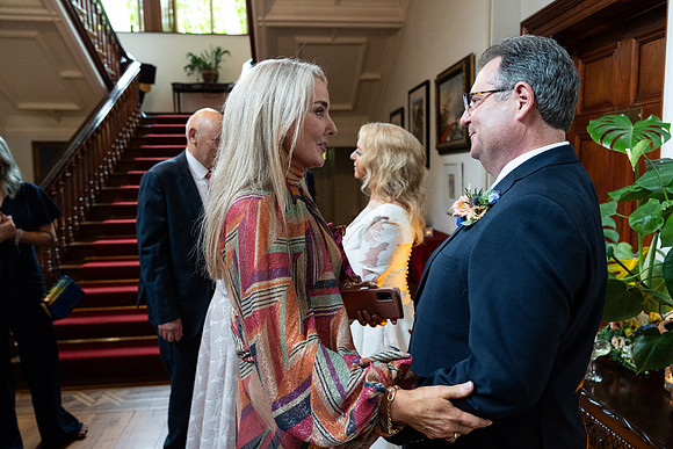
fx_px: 486
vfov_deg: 49.6
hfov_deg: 69.4
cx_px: 336
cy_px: 224
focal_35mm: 26
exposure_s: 1/200
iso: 5000
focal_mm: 26
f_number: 3.5
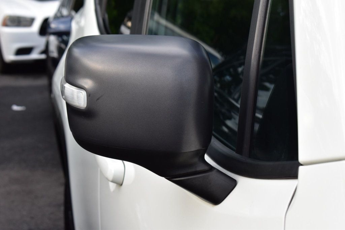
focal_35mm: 82
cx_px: 172
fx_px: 790
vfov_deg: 16.5
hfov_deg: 24.6
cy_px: 115
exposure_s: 1/125
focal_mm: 55
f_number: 9
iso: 400
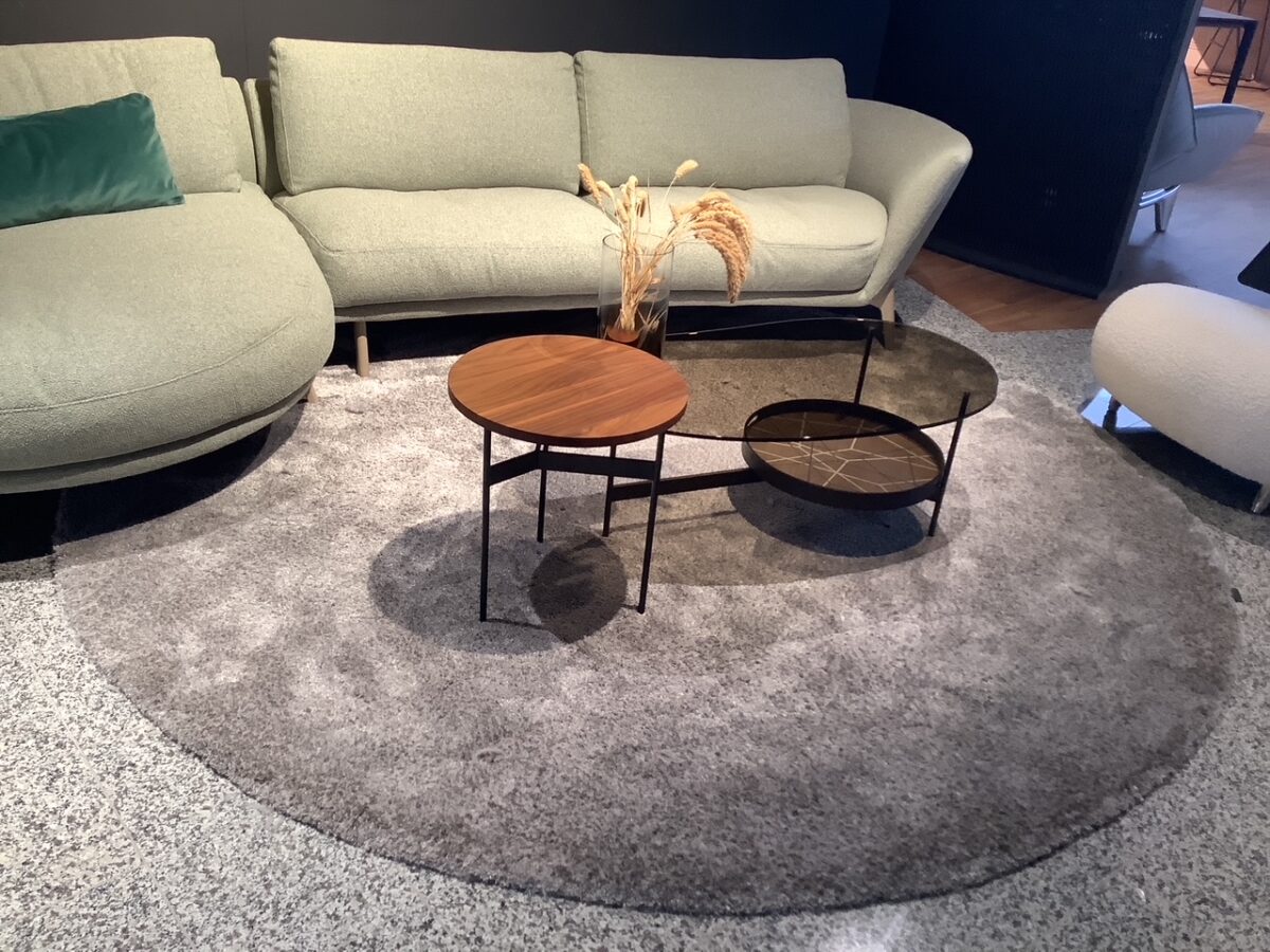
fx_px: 1137
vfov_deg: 45.4
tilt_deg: -28.6
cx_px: 635
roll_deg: -4.6
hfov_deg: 58.4
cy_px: 476
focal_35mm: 31
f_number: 2.4
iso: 160
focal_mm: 3.3
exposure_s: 1/50
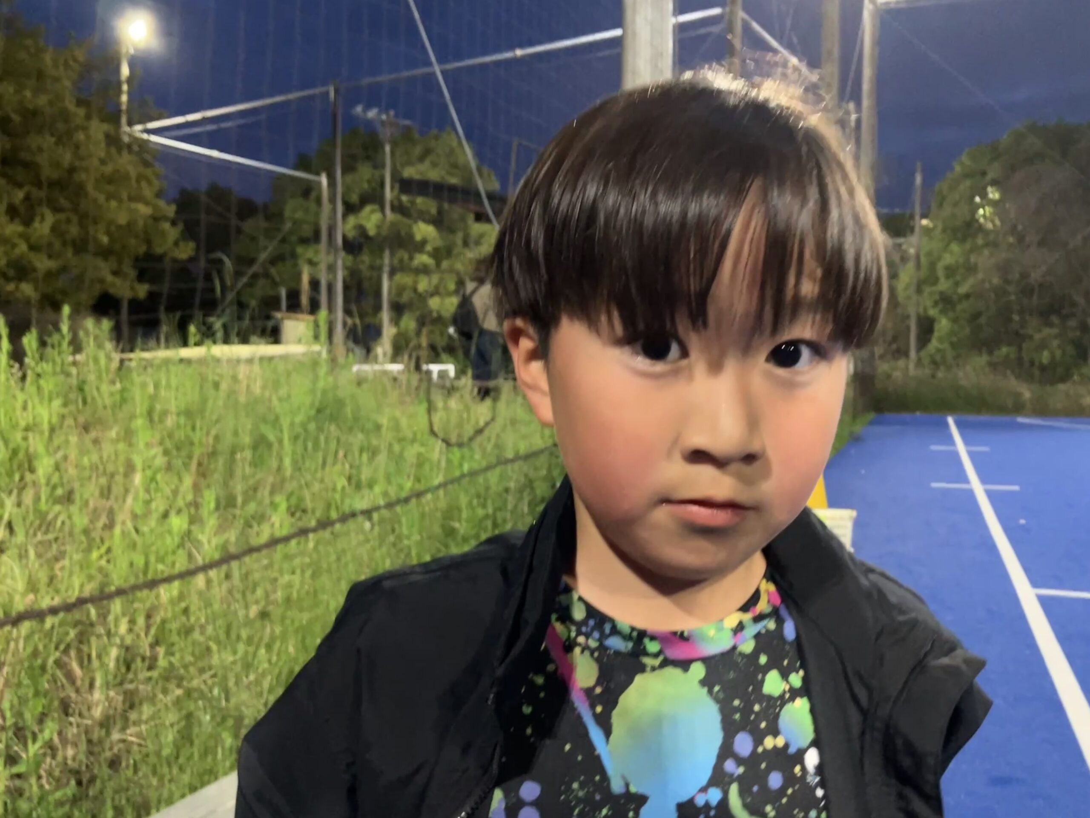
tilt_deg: -5.1
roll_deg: -0.6
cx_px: 545
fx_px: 882
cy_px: 409
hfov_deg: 63.4
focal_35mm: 28
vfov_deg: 49.7
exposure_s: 1/30
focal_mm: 3.99
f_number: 1.8
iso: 500
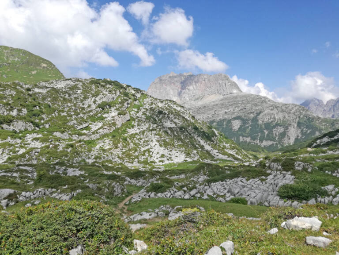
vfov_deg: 51.4
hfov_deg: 65.3
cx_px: 170
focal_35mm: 27
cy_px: 128
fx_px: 264
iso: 50
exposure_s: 1/1205
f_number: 2
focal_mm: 3.79
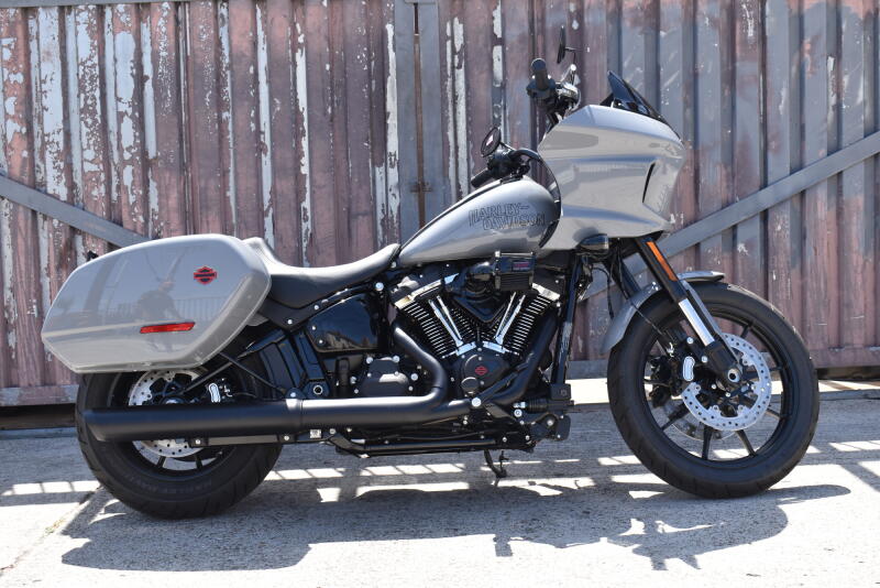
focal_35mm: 51
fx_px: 1247
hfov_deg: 38.9
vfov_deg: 26.5
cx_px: 440
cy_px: 294
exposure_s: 1/250
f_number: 7.1
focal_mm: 34
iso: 200
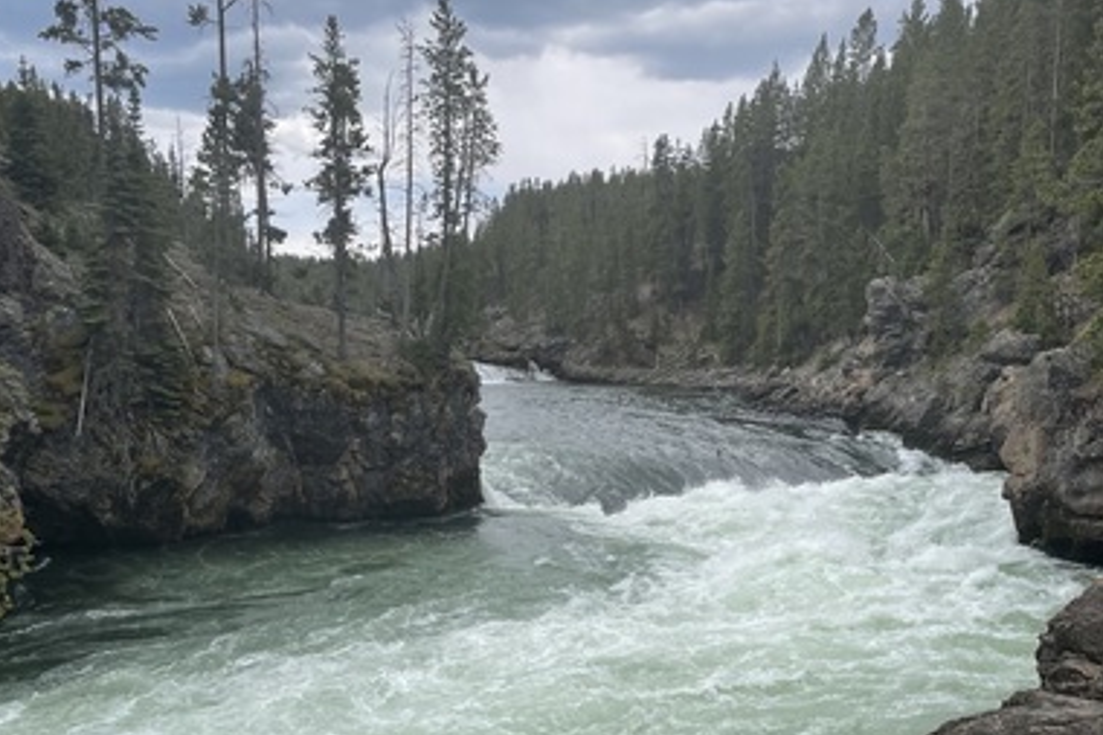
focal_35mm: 37
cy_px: 584
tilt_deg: -12.1
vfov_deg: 34.8
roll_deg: -1.5
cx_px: 543
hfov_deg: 51.9
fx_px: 1133
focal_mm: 4.2
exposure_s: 1/2174
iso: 32
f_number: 1.6
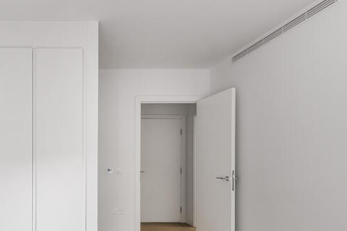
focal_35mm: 31
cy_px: 169
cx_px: 71
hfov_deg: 56.1
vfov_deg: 41.3
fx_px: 299
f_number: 5.6
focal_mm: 10.3
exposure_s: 1/18
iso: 400
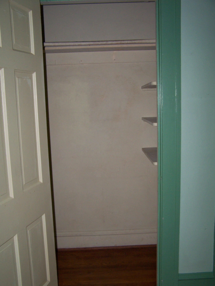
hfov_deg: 37.7
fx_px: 315
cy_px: 143
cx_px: 108
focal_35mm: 38
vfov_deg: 49.0
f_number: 2.8
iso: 140
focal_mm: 6.3
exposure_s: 1/60
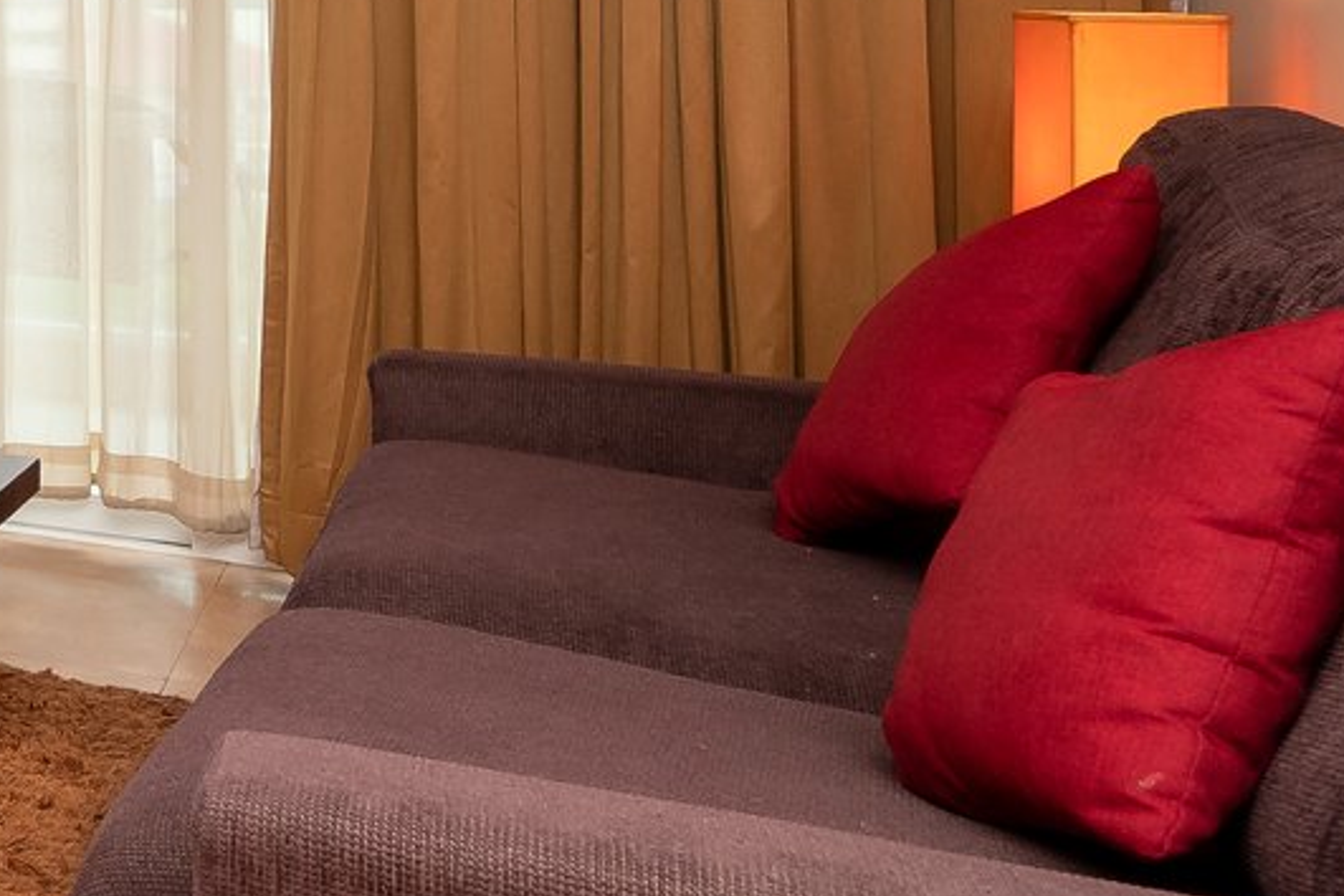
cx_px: -1050
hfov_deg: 22.4
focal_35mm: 54
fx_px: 2016
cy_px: -130
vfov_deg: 23.3
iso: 200
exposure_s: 1/100
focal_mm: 14
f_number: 5
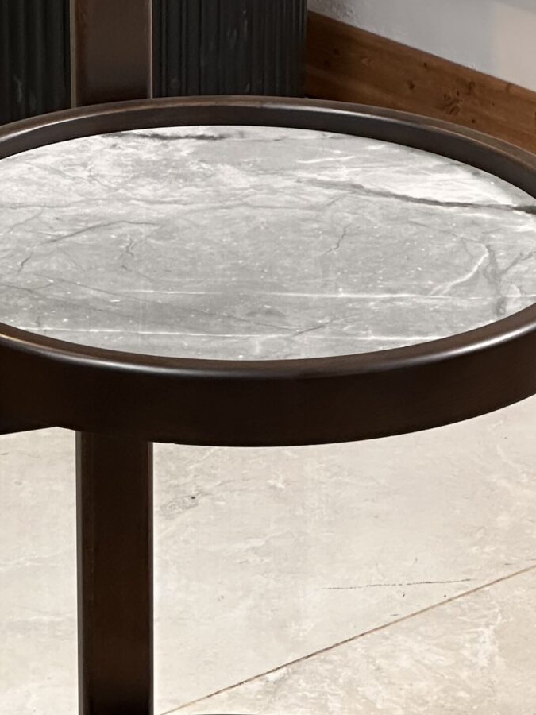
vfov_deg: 9.0
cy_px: 635
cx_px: 279
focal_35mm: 219
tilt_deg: -27.8
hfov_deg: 6.8
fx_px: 4521
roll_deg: -1.4
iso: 125
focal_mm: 9
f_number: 2.8
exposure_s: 1/100
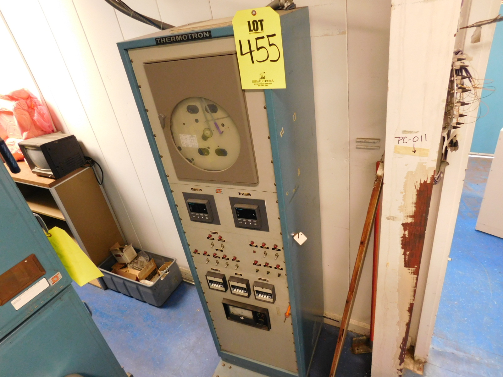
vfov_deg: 58.9
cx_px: 252
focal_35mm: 23
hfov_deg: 73.9
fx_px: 334
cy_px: 188
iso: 400
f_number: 3
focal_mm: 4
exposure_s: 1/20
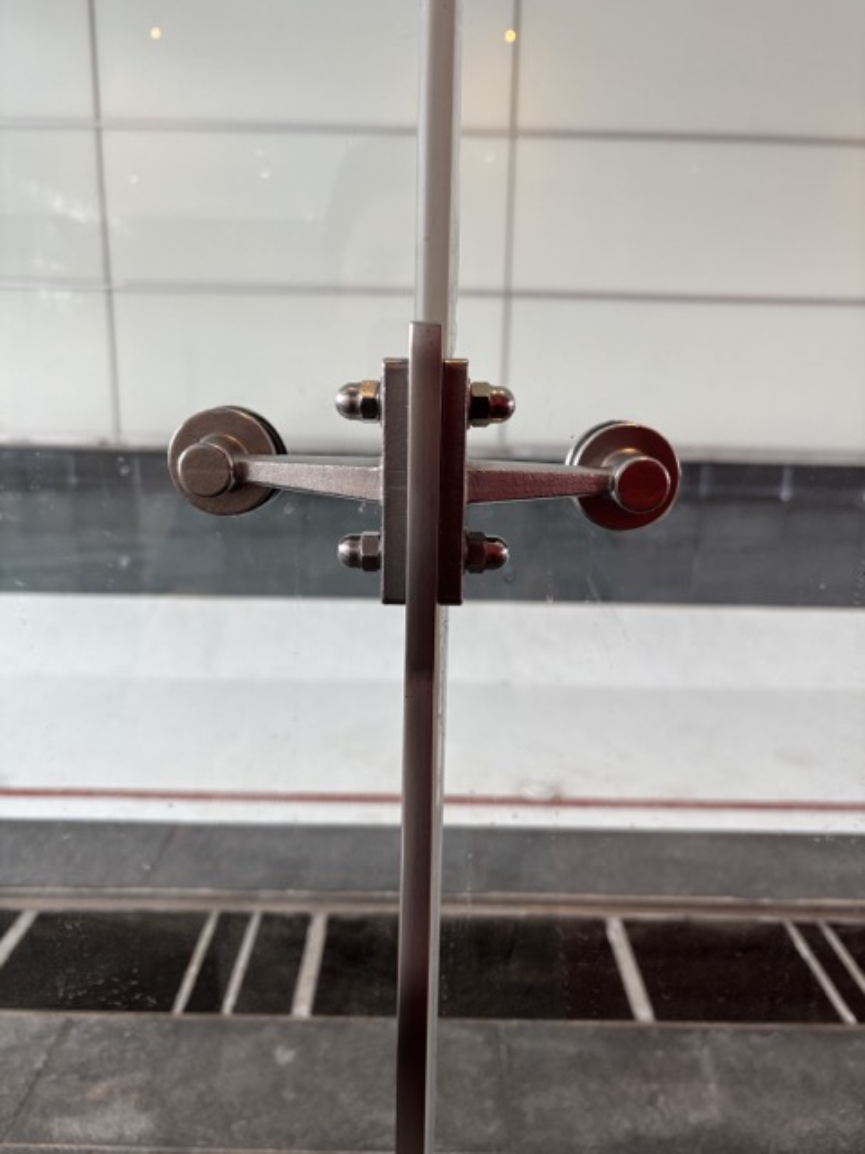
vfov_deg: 67.3
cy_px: 577
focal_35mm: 26
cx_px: 432
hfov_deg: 53.1
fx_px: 866
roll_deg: -1.6
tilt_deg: -14.9
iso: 125
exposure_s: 1/100
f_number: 1.6
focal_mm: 5.96
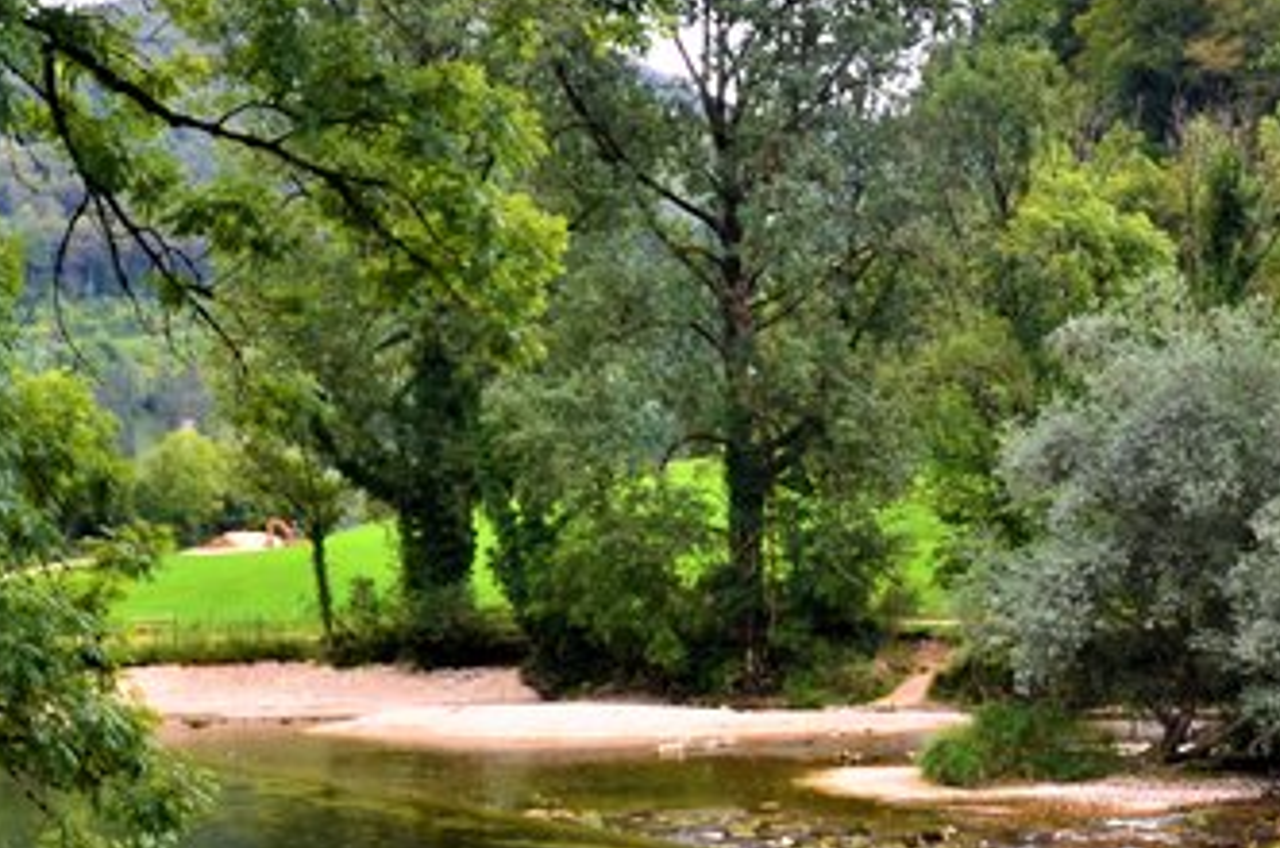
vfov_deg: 20.8
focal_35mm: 65
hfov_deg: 31.0
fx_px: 2307
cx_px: 628
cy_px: 536
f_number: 7.1
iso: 400
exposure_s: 1/25
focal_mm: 18
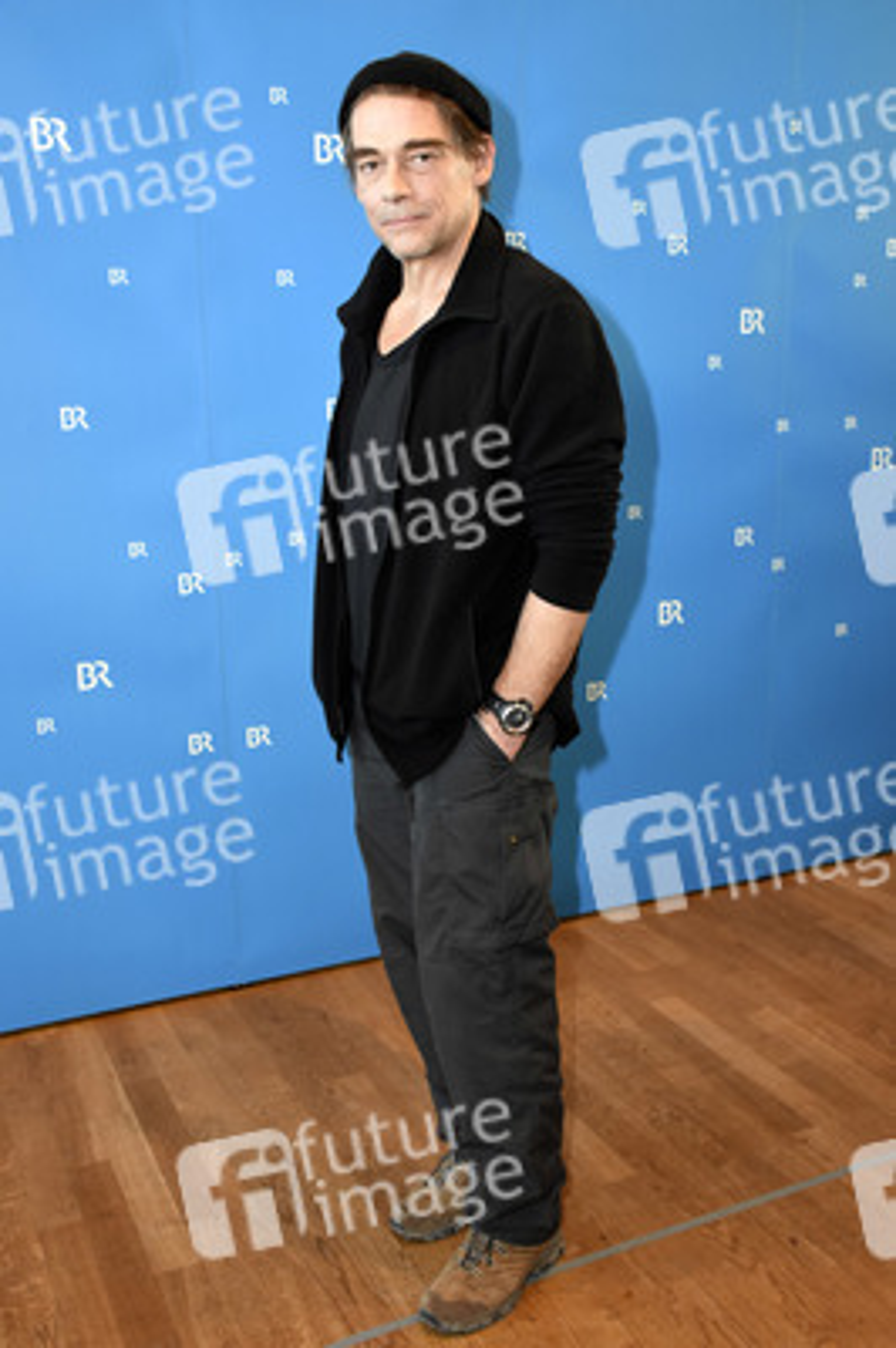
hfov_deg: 38.3
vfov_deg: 55.1
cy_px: 674
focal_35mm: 34
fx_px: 1290
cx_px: 448
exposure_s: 1/160
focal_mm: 23
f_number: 4.5
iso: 1600
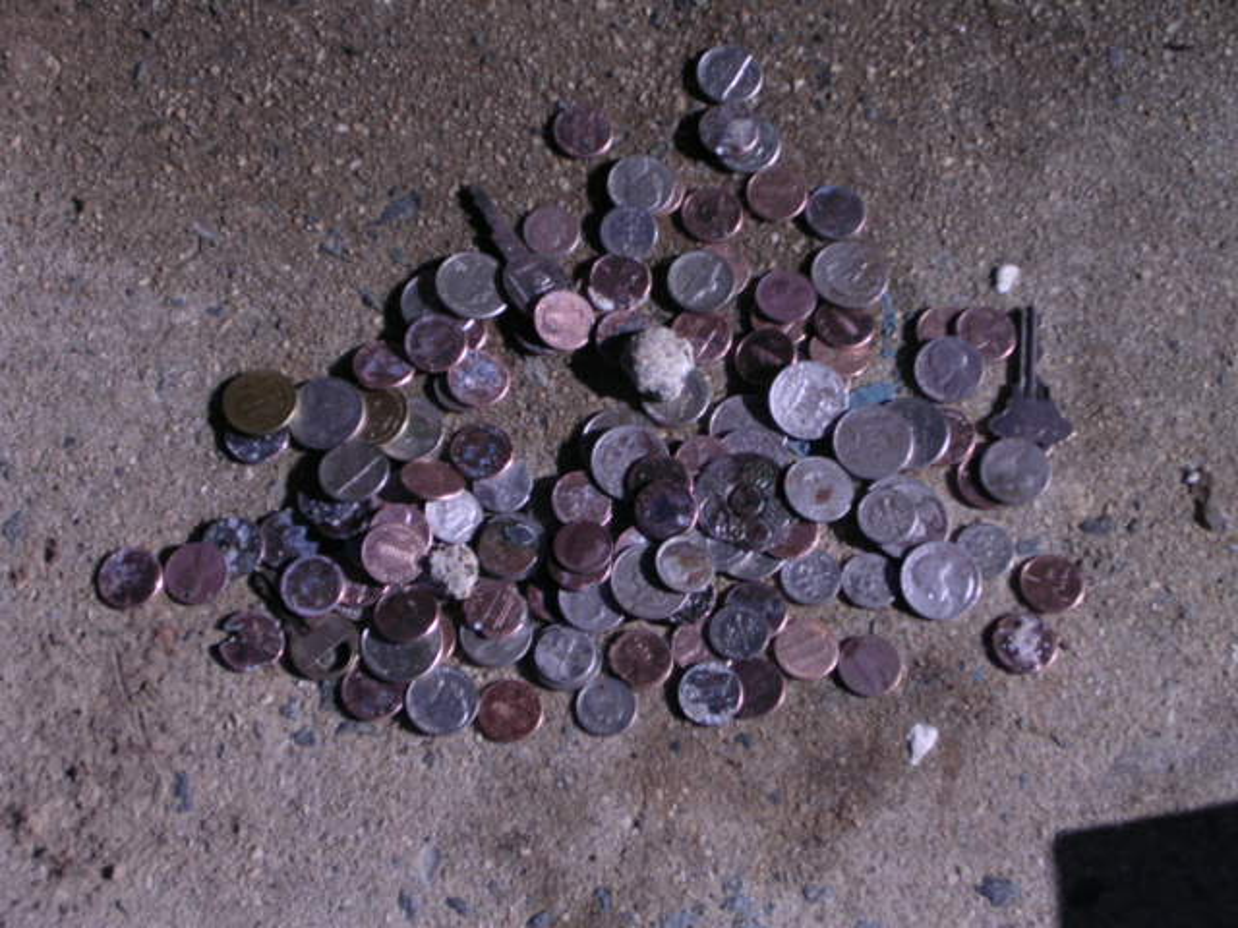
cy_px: 464
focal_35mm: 81
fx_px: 2897
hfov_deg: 24.1
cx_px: 619
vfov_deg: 18.2
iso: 100
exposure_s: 1/969
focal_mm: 12.3
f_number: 4
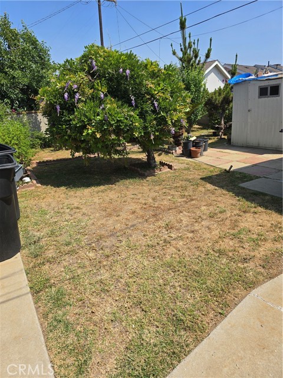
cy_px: 189
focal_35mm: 23
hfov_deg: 58.9
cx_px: 142
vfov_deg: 73.9
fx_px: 251
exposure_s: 1/740
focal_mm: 6.3
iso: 12
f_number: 1.7
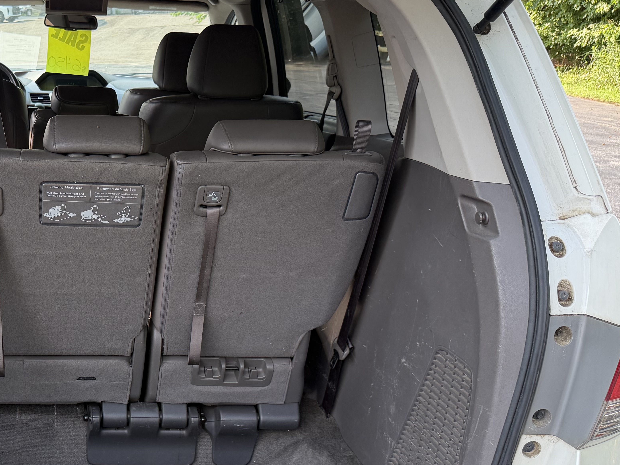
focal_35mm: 44
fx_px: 788
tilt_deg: -19.2
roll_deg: +2.4
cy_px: 330
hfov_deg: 40.3
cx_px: 82
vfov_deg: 32.4
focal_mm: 6.76
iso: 100
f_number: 1.78
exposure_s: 1/551
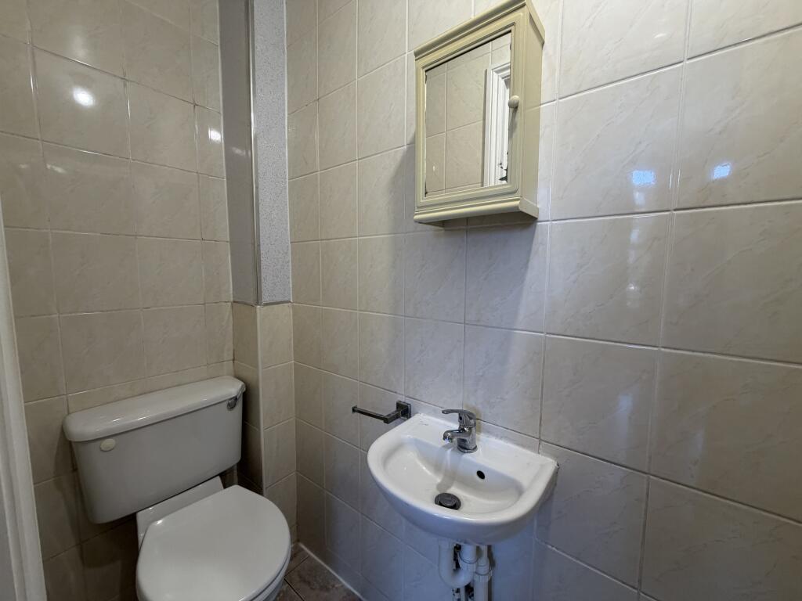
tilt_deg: -7.0
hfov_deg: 102.1
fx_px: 324
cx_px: 401
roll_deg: +0.7
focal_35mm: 14
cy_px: 300
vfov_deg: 85.7
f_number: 2.2
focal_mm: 2.22
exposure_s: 1/100
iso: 160
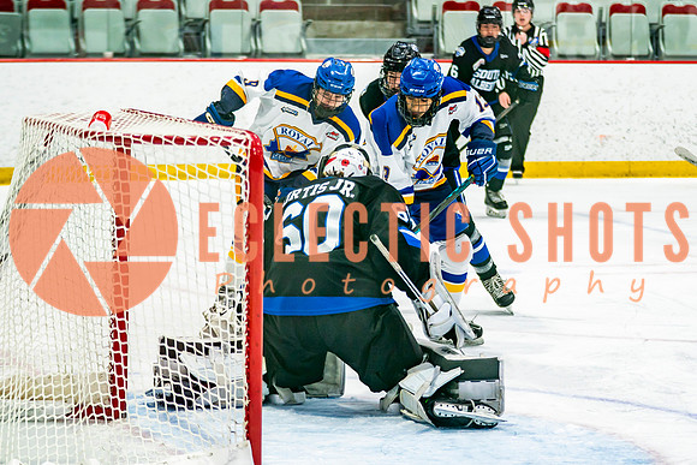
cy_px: 205
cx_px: 438
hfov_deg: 13.0
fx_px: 3060
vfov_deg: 8.7
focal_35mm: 158
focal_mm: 95
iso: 500
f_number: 2.8
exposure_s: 1/640
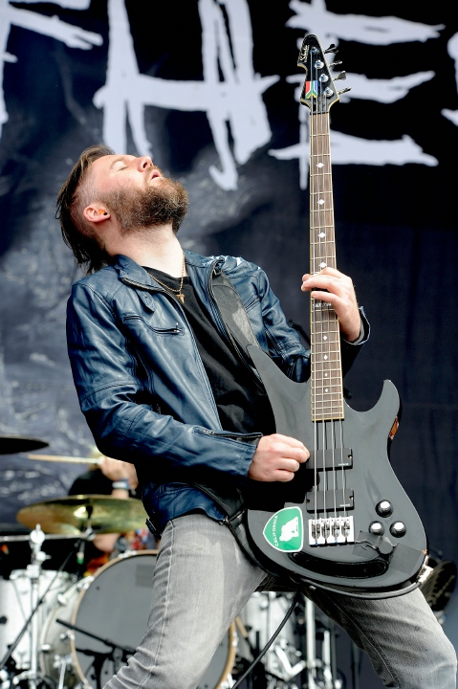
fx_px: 2006
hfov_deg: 13.0
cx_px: 229
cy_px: 344
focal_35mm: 105
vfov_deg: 19.5
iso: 200
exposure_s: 1/250
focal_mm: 105
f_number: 5.6
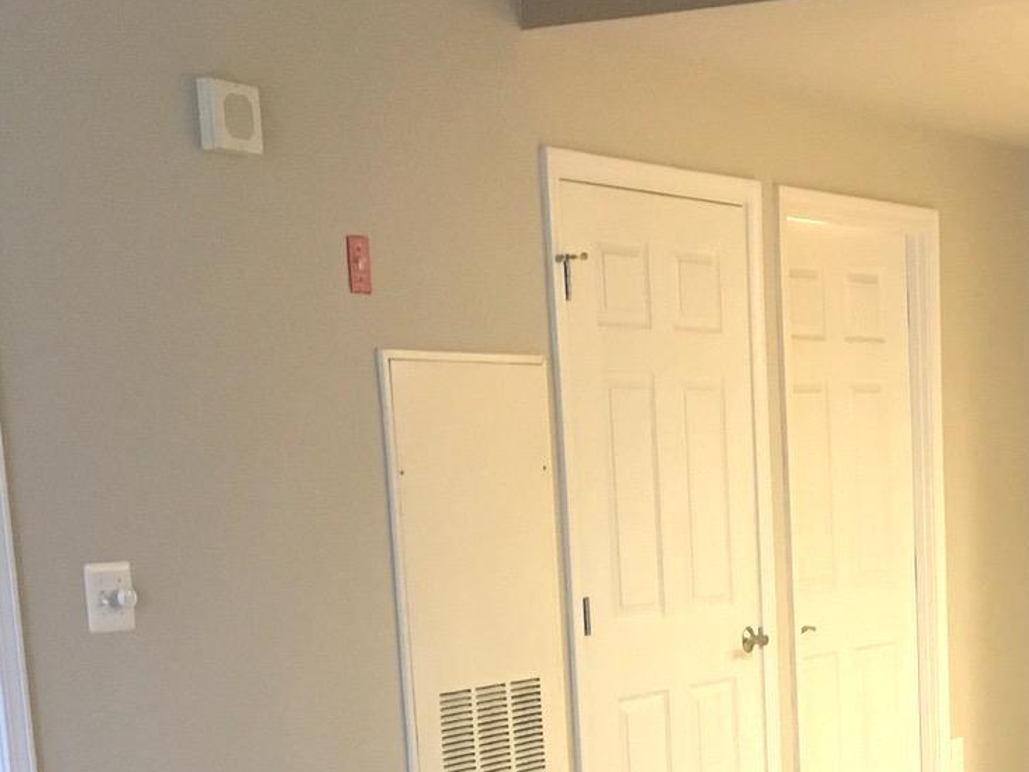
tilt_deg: -10.7
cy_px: 984
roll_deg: +2.1
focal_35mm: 81
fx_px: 2408
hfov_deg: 23.6
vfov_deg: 17.2
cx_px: 900
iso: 200
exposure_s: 1/17
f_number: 2.2
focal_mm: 4.15
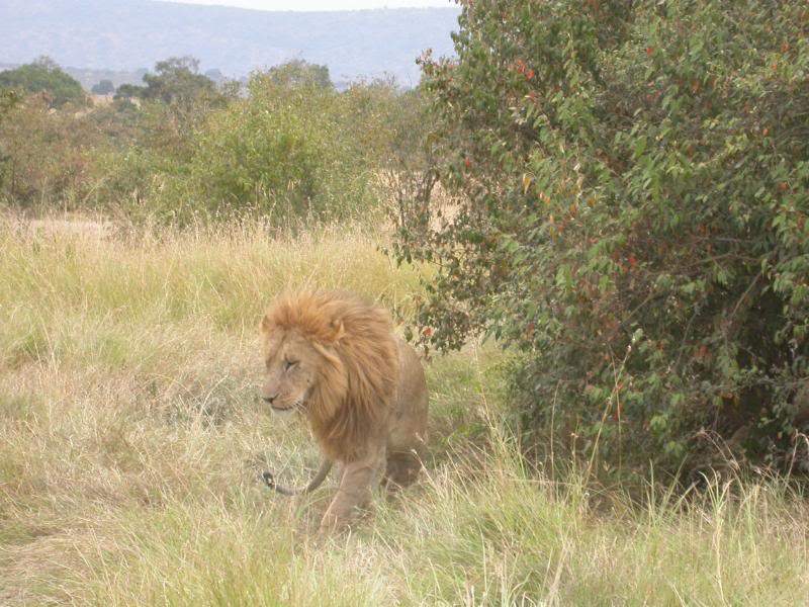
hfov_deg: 12.8
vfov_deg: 9.6
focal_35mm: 154
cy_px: 304
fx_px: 3599
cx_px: 404
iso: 100
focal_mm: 32
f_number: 5.1
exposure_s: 1/163
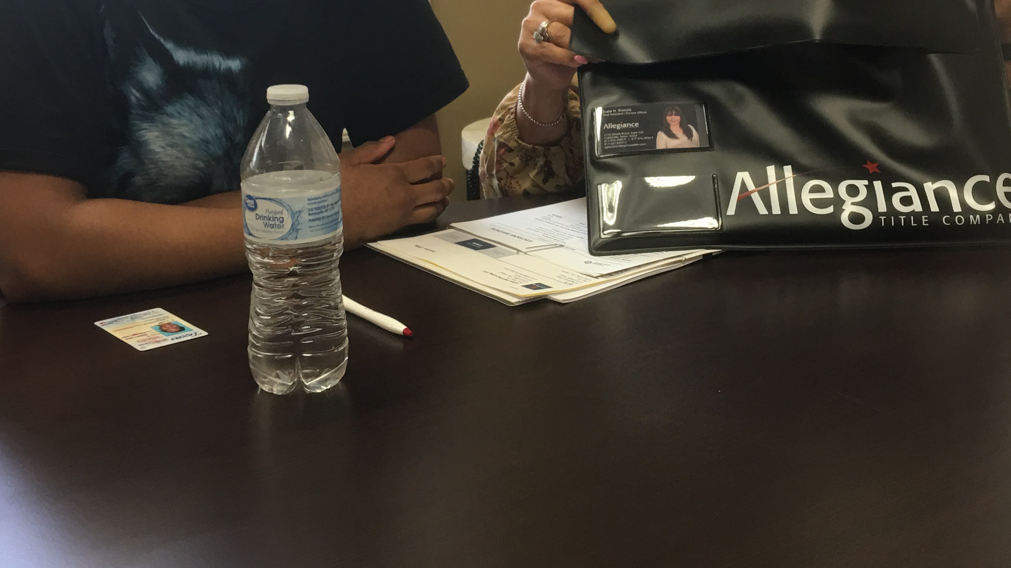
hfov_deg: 38.5
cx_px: 550
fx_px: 1448
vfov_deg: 22.1
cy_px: 157
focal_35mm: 54
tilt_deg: -10.9
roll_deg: +0.3
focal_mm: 4.15
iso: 25
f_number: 2.2
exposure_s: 1/15
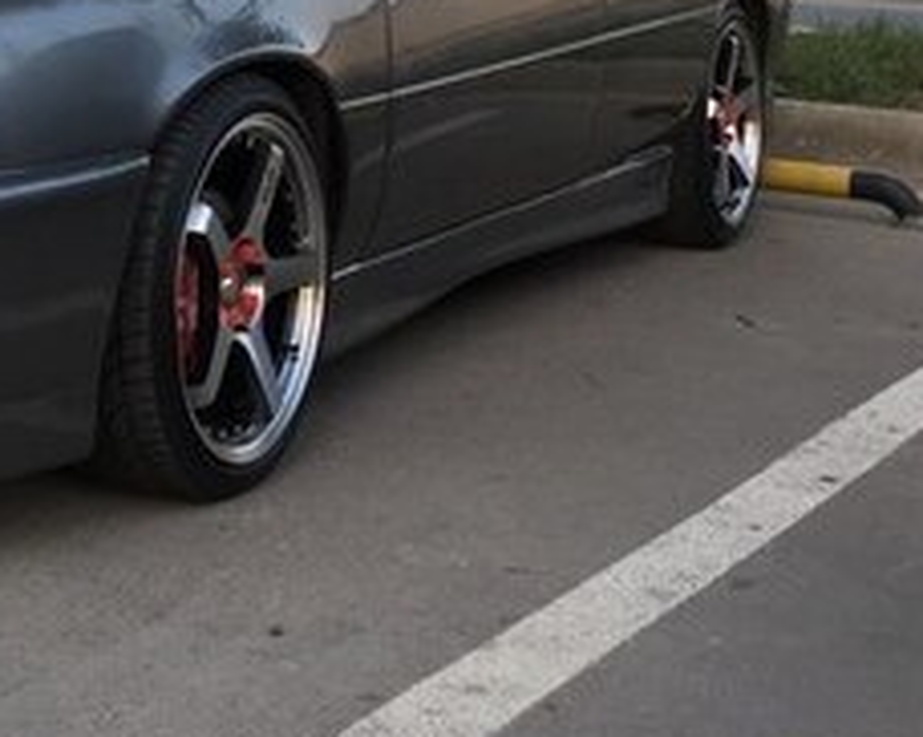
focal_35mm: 82
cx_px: 0
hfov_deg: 22.4
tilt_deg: -4.1
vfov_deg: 18.0
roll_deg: -3.6
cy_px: -83
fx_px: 2238
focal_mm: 4.15
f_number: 2.2
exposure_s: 1/115
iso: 32
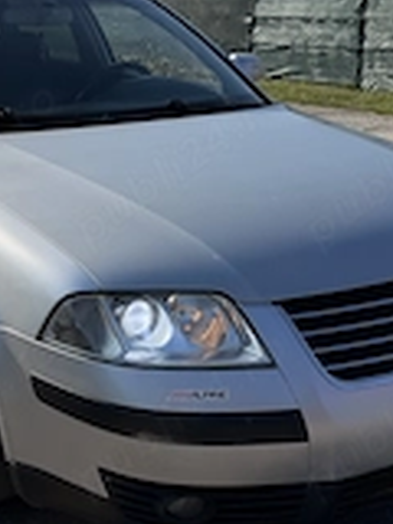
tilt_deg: -12.0
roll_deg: -0.8
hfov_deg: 24.0
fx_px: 908
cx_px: 66
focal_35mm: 60
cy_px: 219
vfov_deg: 32.1
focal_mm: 6.76
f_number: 1.78
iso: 80
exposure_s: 1/6711
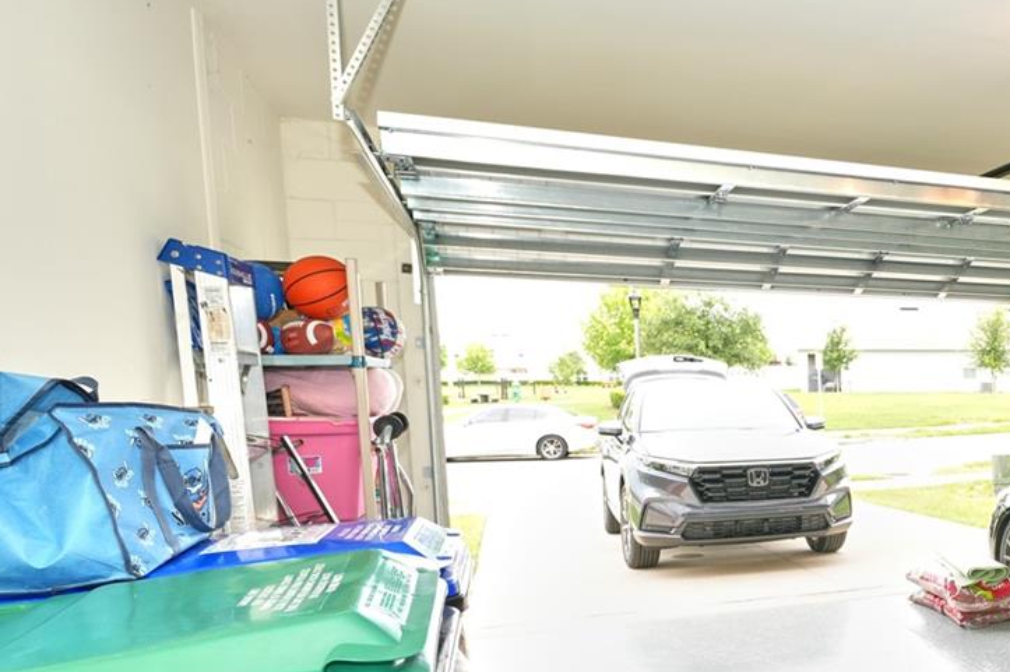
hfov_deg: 51.9
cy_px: 468
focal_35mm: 31
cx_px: 939
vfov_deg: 41.5
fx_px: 869
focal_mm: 14
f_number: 4
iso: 400
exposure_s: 1/200
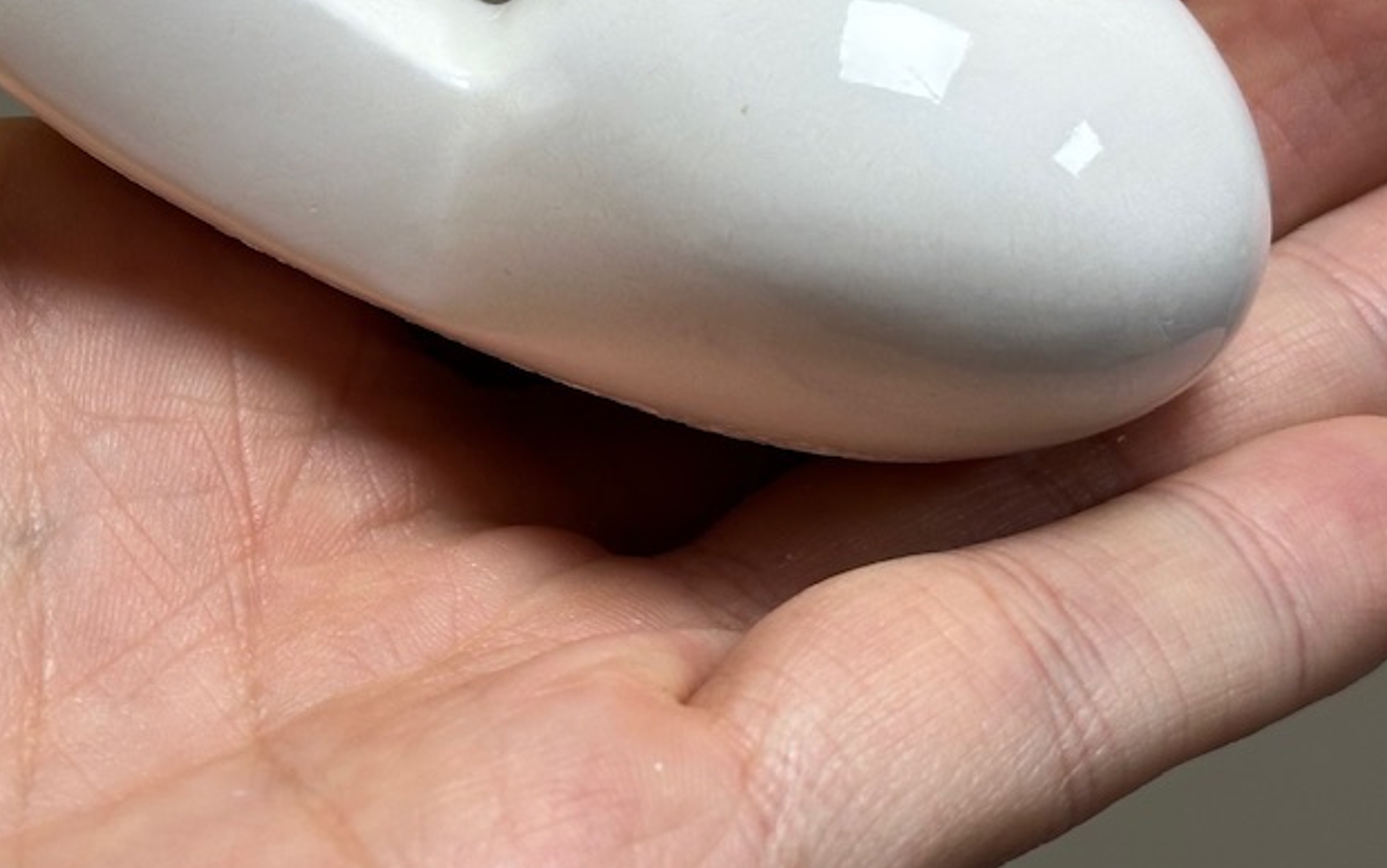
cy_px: 38
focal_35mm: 105
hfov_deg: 19.6
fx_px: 3970
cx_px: 257
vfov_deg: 12.4
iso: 64
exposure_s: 1/121
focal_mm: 6.86
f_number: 1.78
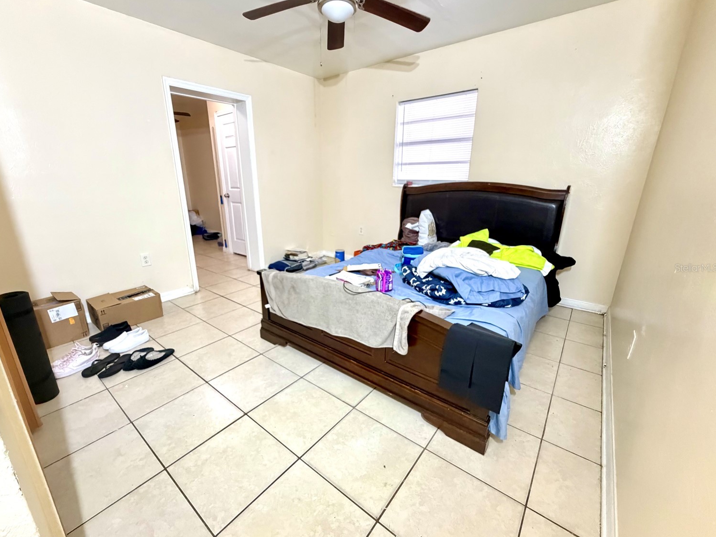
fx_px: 310
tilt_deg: -16.9
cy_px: 268
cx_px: 337
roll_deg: +1.5
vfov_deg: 81.8
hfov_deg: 98.1
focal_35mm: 15
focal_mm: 2.22
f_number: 2.2
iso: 800
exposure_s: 1/60
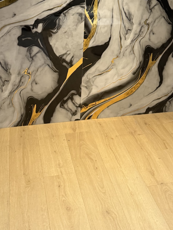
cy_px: 4
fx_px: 360
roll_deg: -3.2
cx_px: 126
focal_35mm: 54
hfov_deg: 26.8
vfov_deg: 32.8
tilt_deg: -9.3
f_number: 1.78
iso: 250
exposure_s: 1/50
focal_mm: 6.76
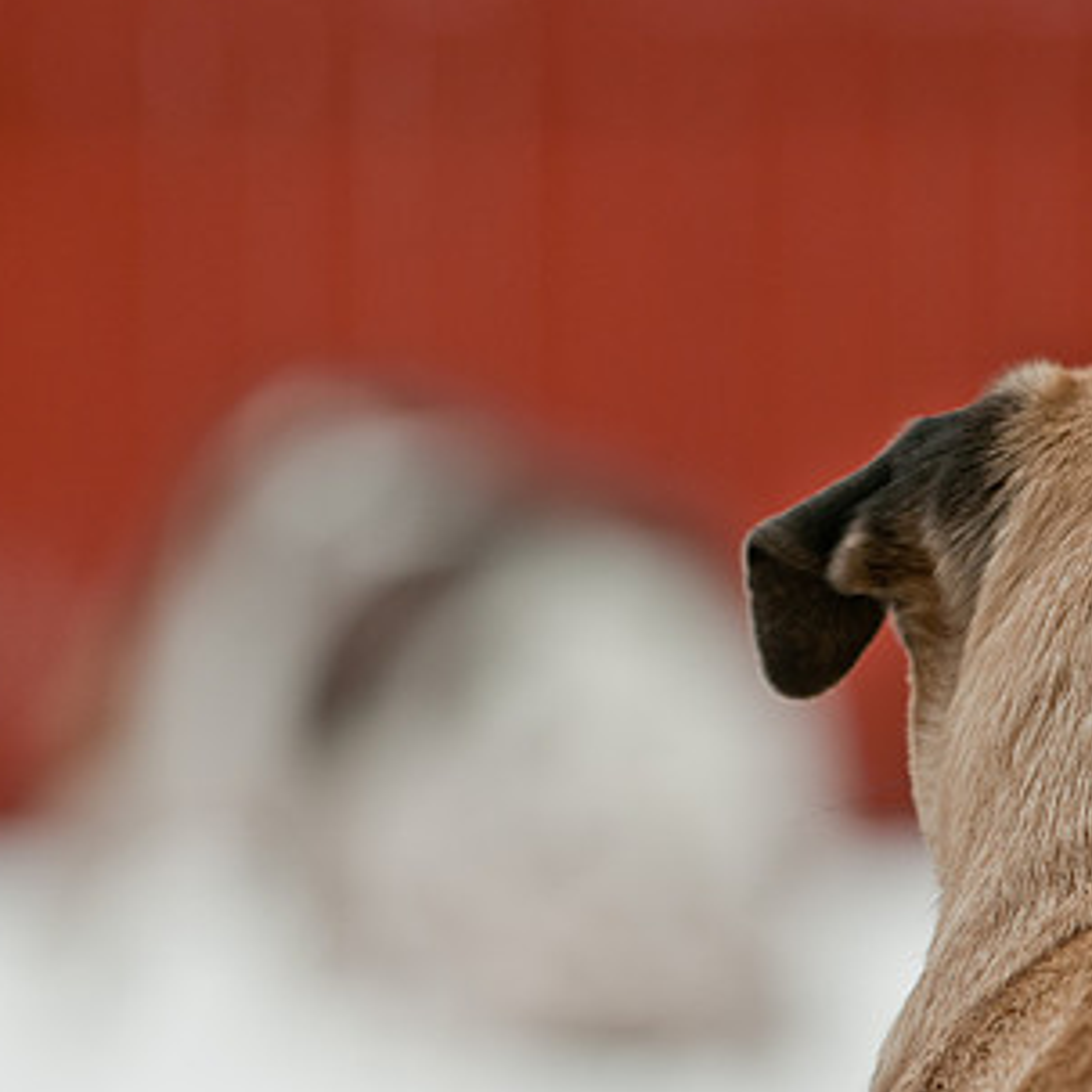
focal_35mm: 488
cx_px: 818
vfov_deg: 3.6
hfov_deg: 3.6
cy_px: 434
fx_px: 17417
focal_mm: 200
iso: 200
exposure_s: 1/400
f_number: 5
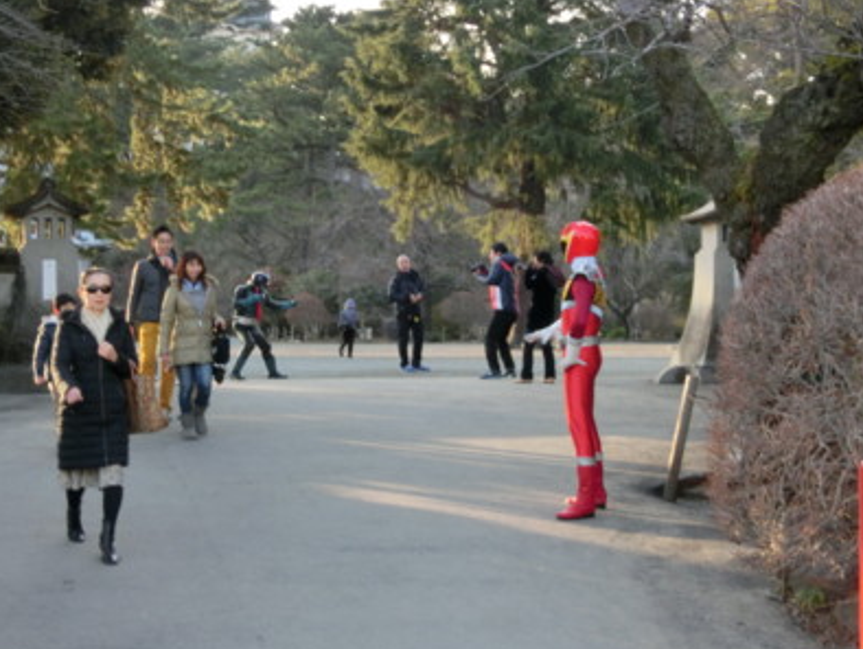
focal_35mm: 80
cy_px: 294
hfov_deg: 24.4
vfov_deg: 18.4
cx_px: 416
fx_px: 1996
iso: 160
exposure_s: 1/125
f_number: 4.7
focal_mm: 12.1
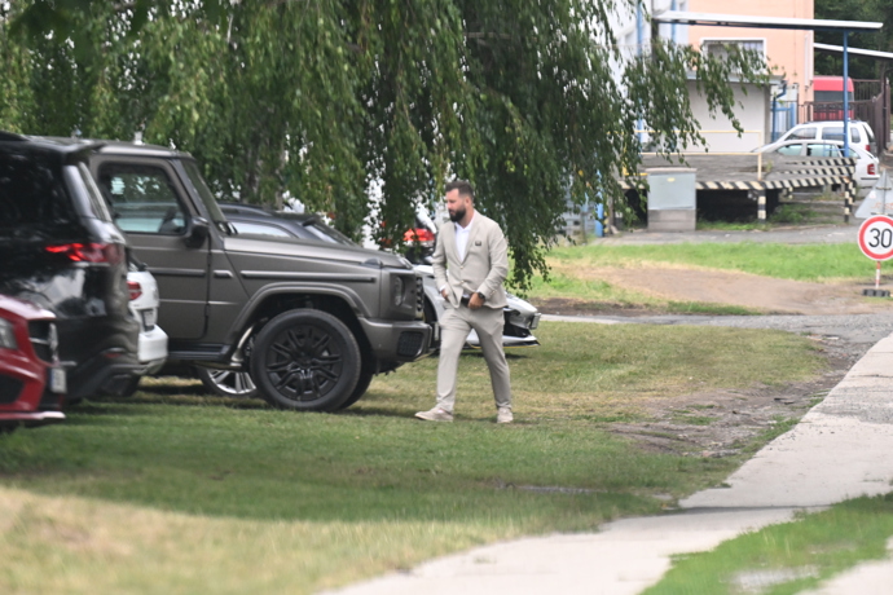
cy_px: 298
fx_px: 7441
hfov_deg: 6.9
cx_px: 446
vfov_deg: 4.6
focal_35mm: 300
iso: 2500
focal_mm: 200
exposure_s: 1/2500
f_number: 4.5
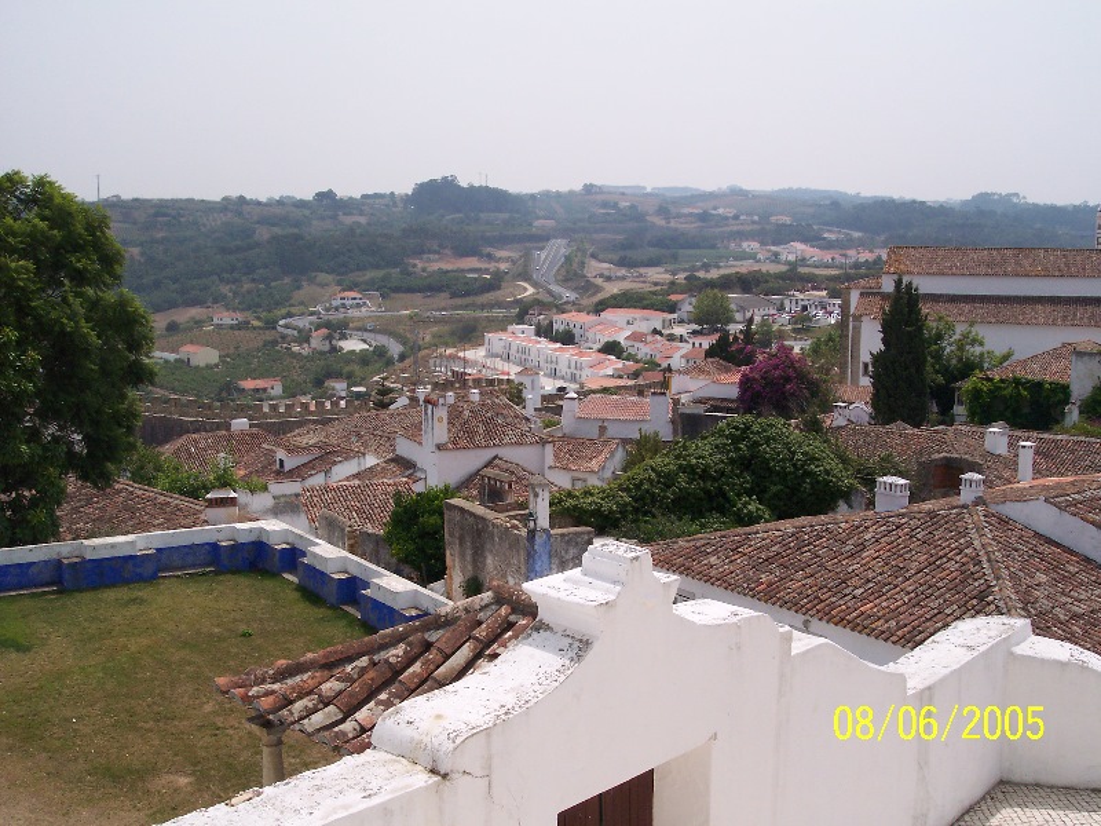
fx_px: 1209
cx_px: 550
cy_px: 413
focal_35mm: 38
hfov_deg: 49.0
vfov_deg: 37.7
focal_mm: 8
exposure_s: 1/1000
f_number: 4.8
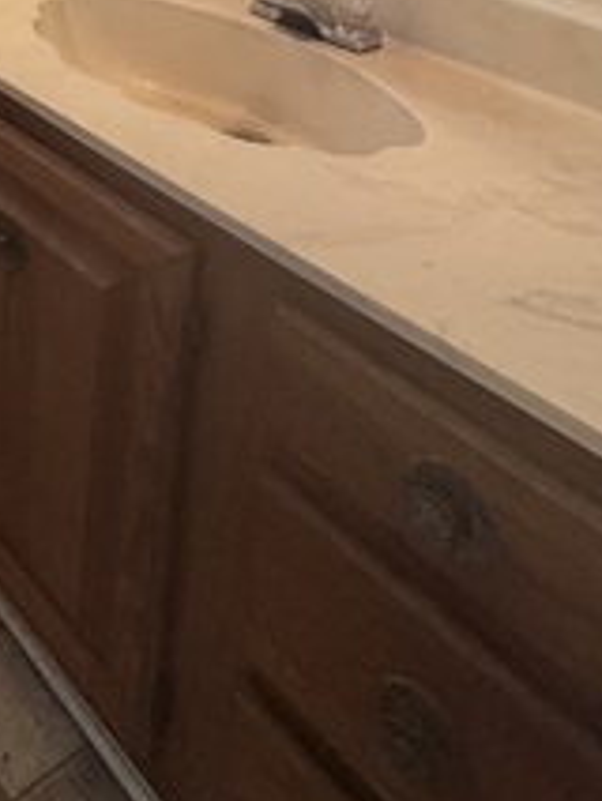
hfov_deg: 28.3
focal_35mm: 42
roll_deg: -1.7
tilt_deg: -8.4
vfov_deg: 33.9
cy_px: -211
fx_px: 973
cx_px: -181
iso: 500
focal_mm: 2.22
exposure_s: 1/60
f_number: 2.2
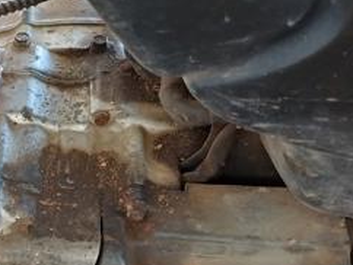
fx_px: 674
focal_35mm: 66
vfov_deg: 22.3
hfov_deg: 27.7
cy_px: 147
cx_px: 3
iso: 125
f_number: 1.8
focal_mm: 4.65
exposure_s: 1/50
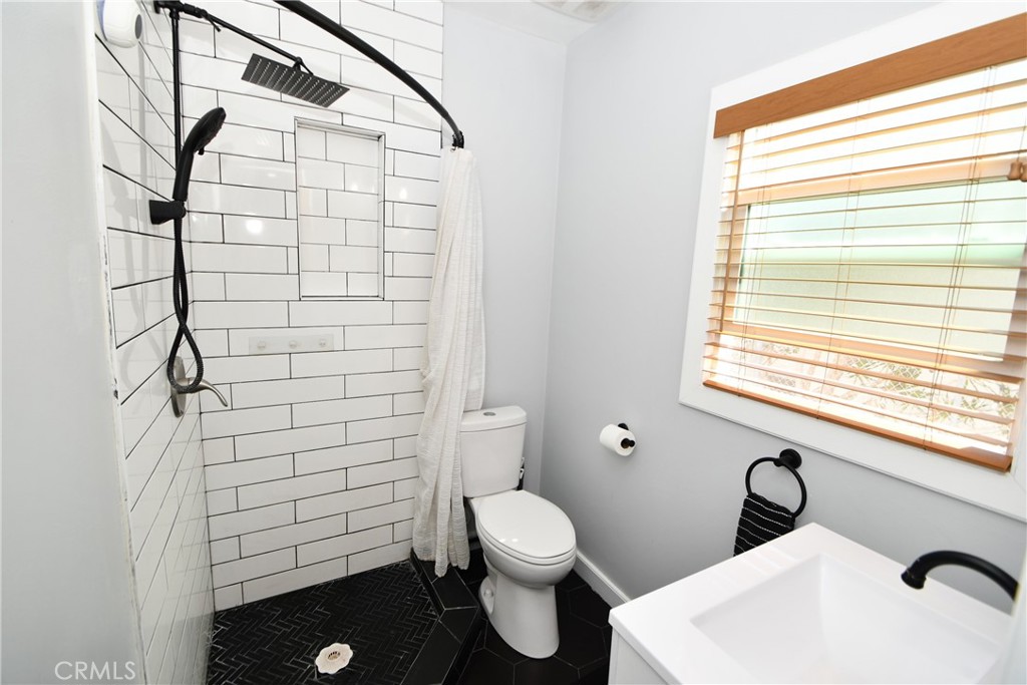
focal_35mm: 15
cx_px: 514
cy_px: 342
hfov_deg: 100.4
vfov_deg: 77.3
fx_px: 428
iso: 200
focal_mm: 10
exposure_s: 1/100
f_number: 5
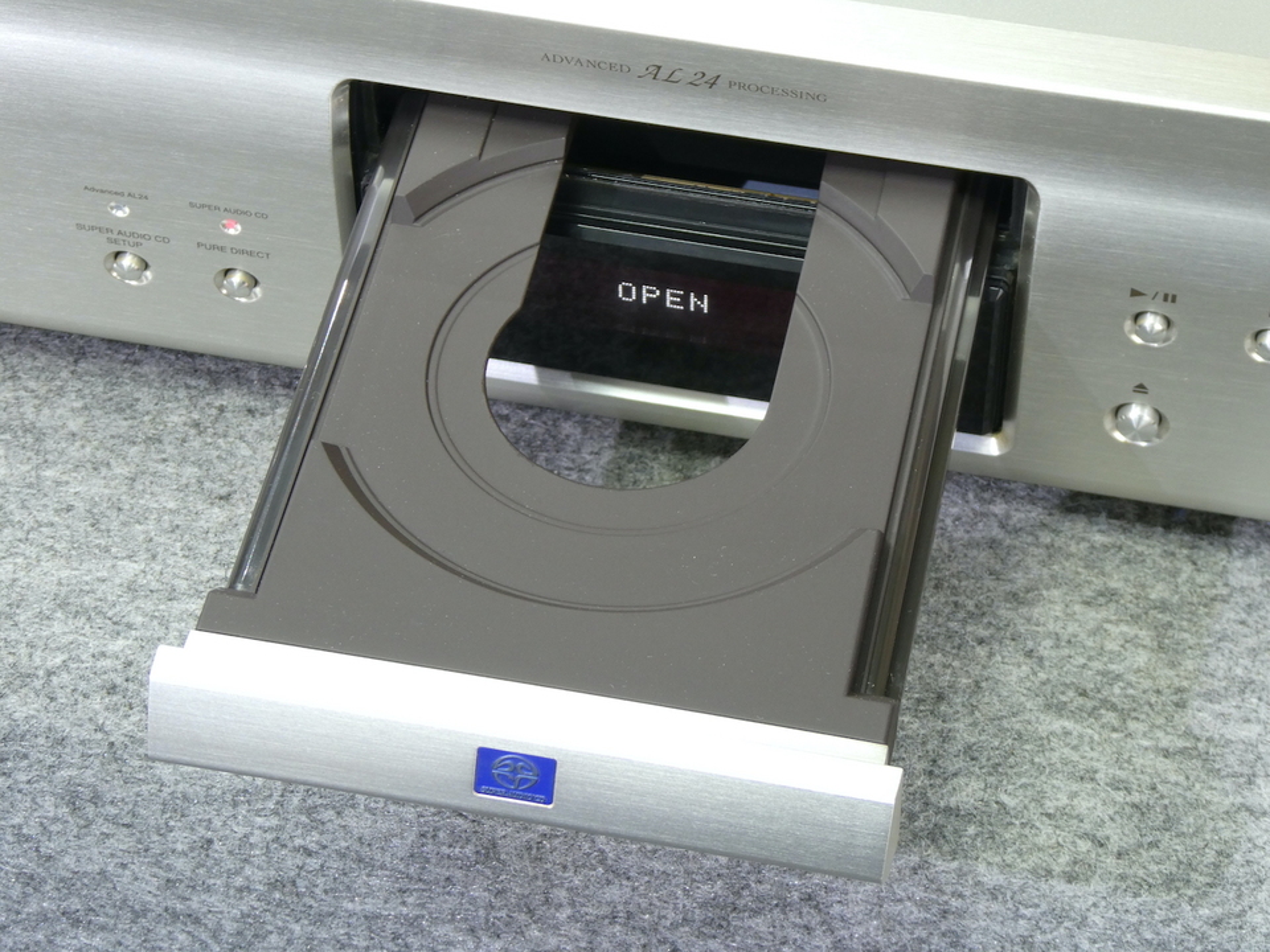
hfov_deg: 20.0
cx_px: 635
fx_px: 3595
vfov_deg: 15.1
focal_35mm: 98
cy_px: 476
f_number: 5
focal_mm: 17.5
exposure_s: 1/2.5
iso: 200
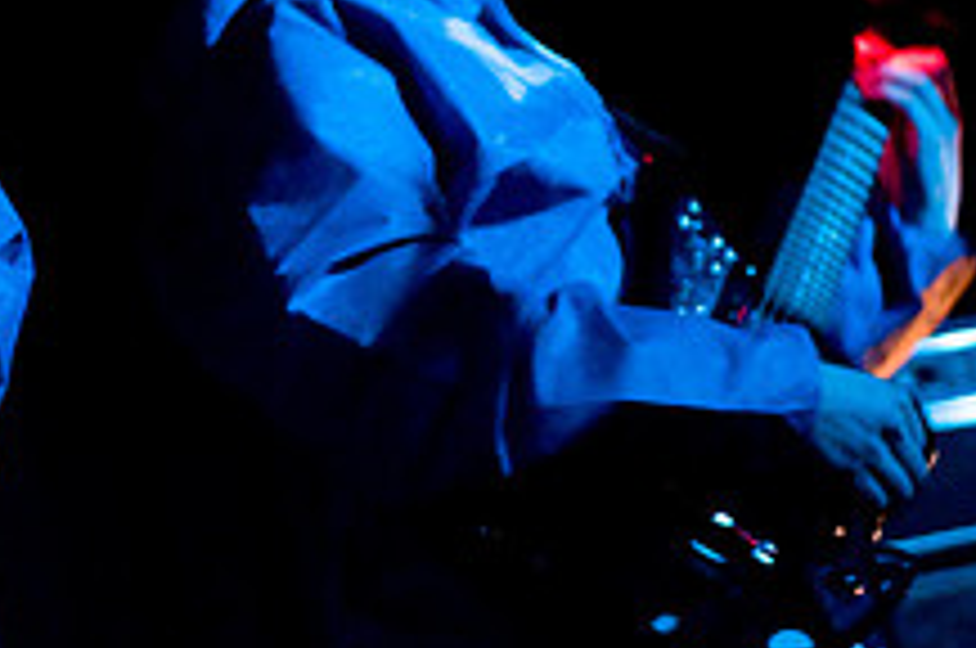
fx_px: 3248
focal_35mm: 120
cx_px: 247
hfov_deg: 17.0
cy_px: 61
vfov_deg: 11.3
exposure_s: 1/40
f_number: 1.8
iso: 1250
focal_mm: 30
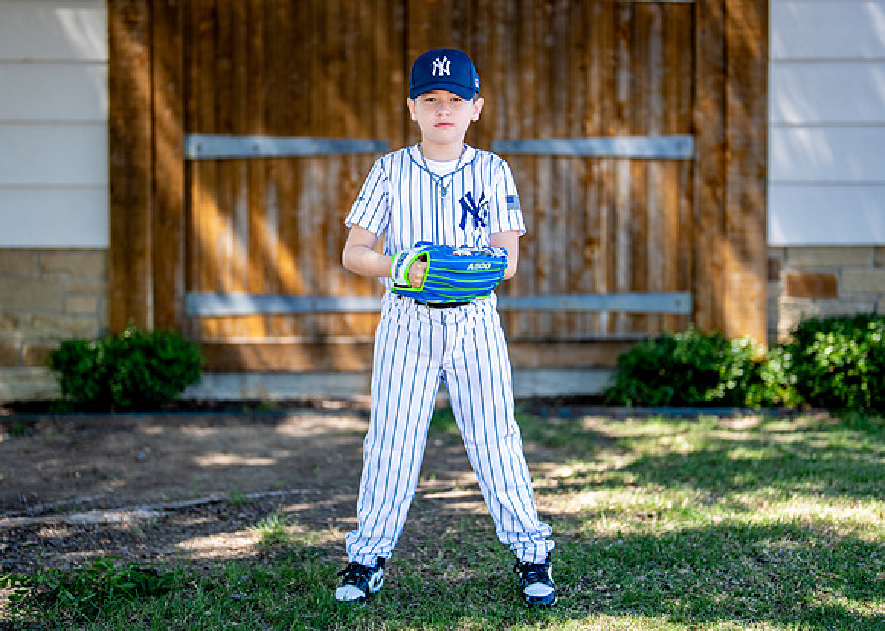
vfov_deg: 20.8
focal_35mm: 69
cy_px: 296
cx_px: 430
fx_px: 1722
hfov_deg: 28.8
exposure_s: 1/1250
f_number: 1.2
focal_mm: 50
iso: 100
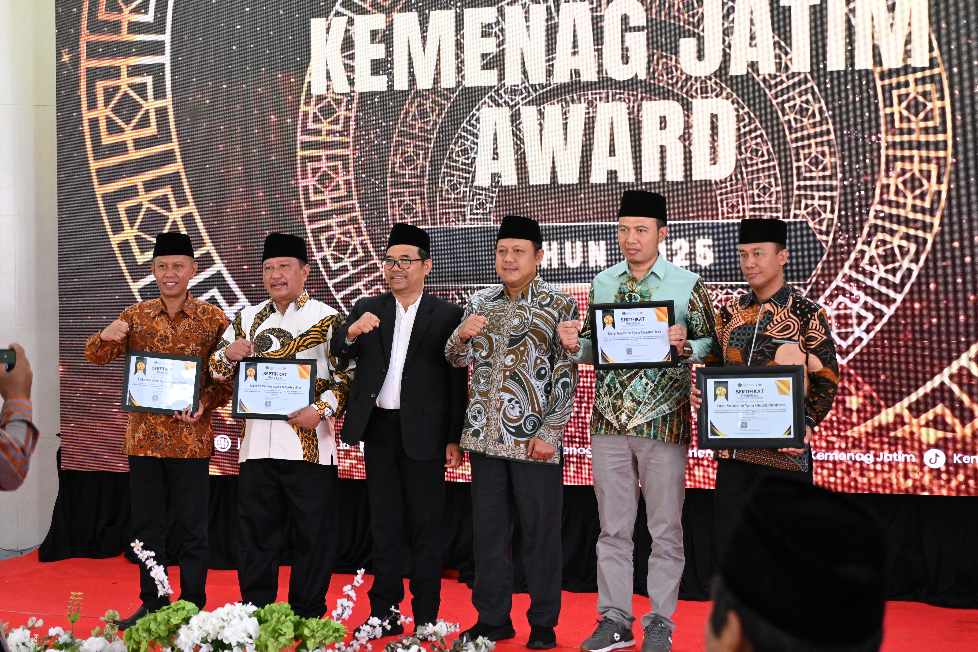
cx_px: 489
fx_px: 2037
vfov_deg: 18.2
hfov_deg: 27.0
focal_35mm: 75
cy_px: 326
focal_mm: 50
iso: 2500
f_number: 4.5
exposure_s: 1/125
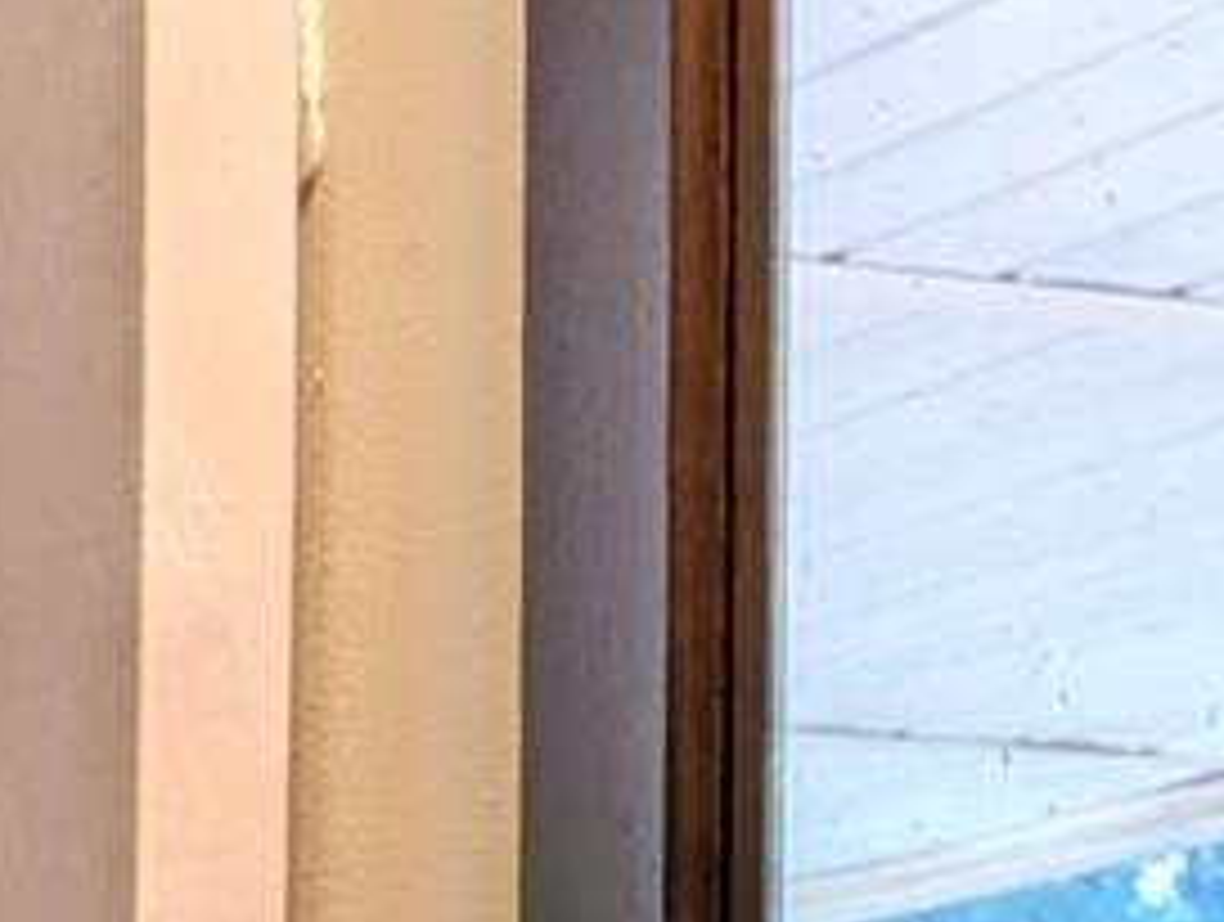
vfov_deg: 7.8
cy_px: 2078
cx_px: -842
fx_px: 6376
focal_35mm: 180
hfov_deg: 10.4
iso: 24
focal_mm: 6.9
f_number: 1.68
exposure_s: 1/40
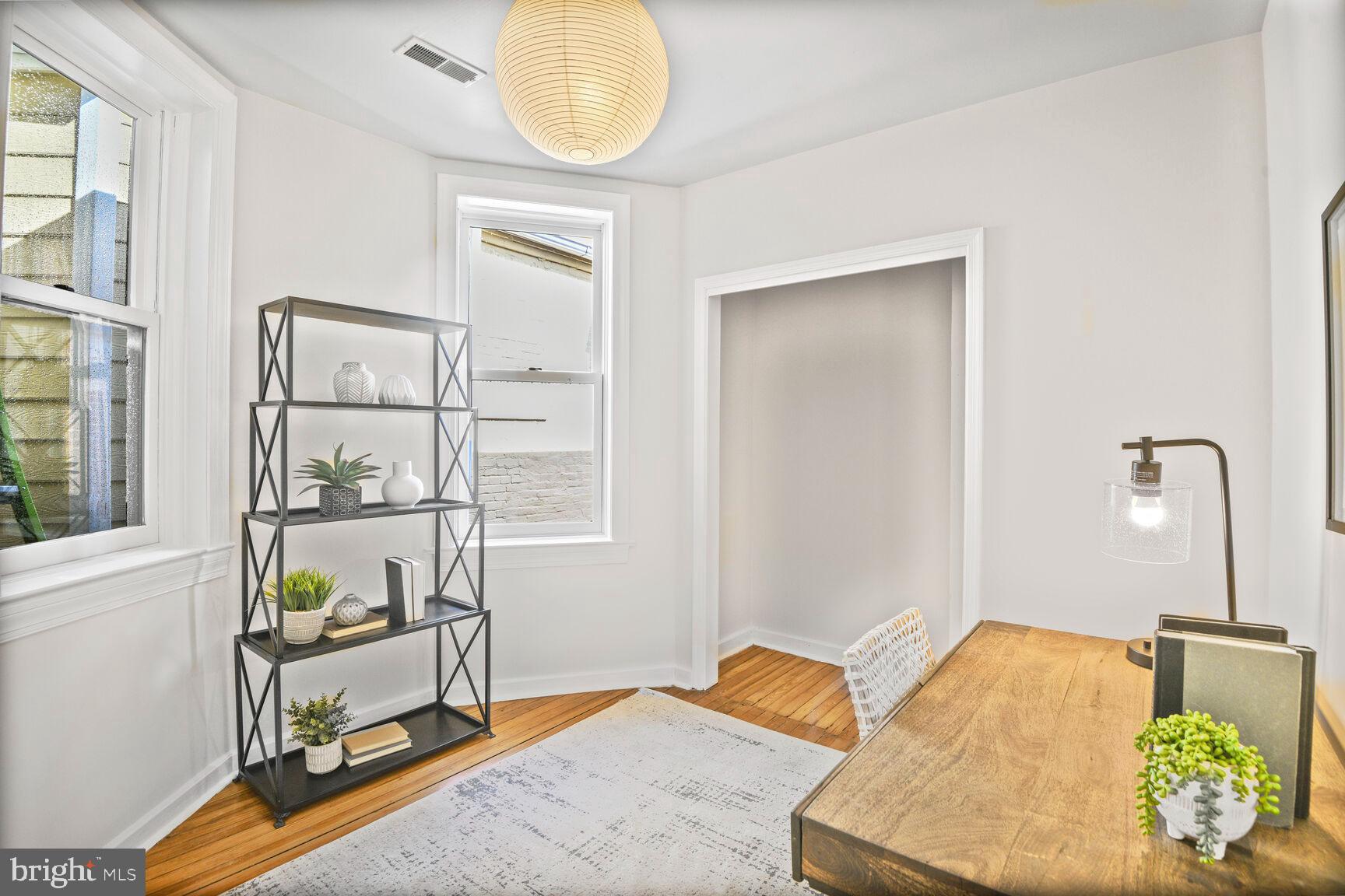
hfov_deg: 96.7
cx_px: 672
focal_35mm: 16
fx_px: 598
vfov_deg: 73.7
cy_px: 448
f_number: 8
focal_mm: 16
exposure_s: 1/13
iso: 200
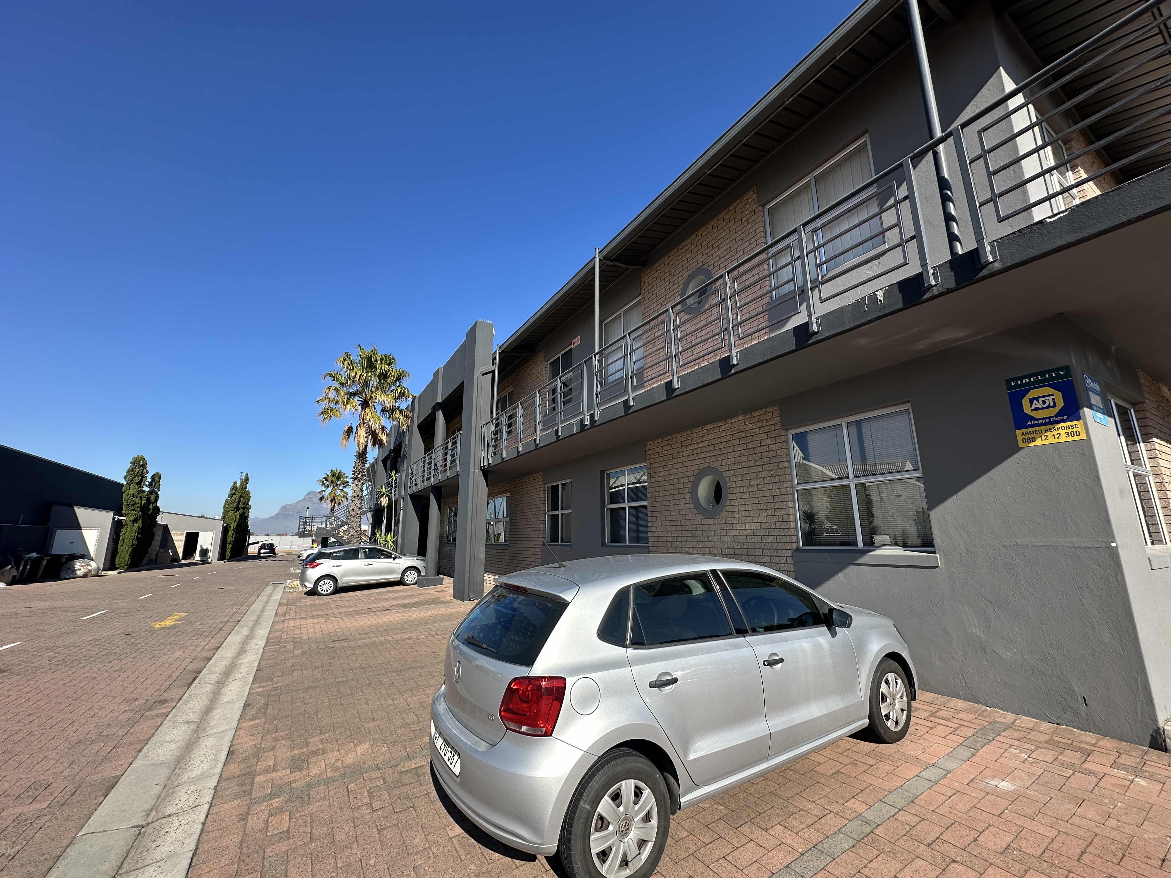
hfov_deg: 102.1
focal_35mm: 14
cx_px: 586
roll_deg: +0.3
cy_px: 439
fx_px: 474
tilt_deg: +13.1
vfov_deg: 85.7
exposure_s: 1/988
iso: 40
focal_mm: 2.22
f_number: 2.2
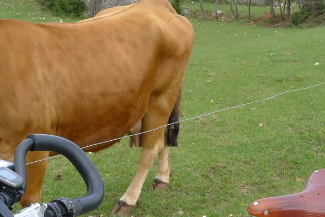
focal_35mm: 76
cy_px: 145
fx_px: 686
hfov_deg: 26.6
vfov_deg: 17.9
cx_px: 172
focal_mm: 7.5
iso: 80
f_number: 4
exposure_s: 1/200
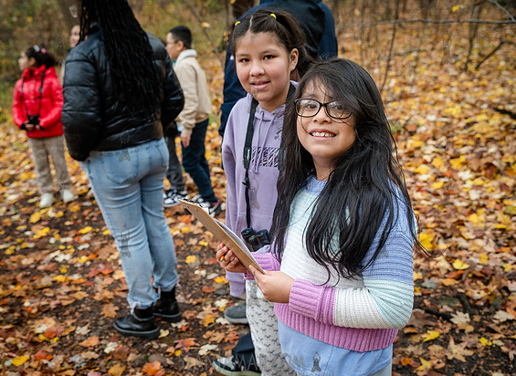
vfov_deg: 36.2
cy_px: 188
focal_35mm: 39
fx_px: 576
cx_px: 222
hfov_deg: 48.1
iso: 4000
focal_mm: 35
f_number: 4
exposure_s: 1/320
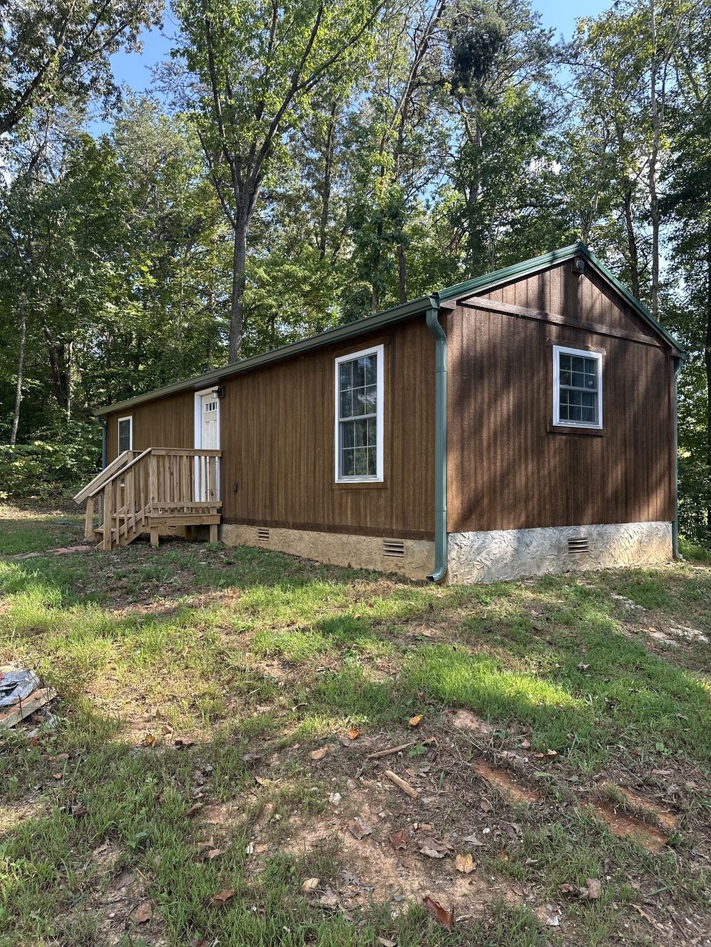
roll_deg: -0.3
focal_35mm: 24
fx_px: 657
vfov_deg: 71.6
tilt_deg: +2.3
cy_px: 474
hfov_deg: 56.8
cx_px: 356
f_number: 1.78
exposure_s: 1/564
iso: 80
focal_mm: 6.86
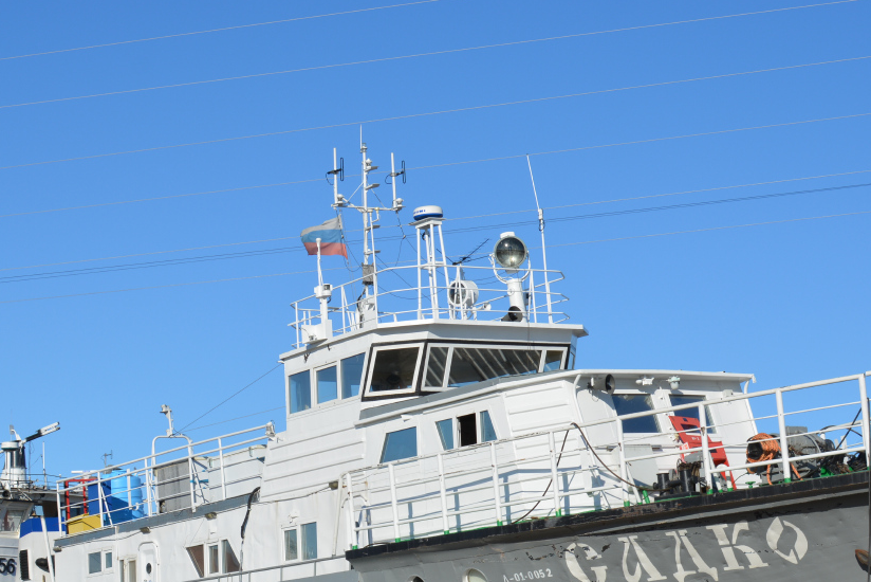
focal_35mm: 83
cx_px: 443
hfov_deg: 24.5
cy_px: 454
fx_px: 2004
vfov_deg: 16.4
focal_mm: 35
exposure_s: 1/320
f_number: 9
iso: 100
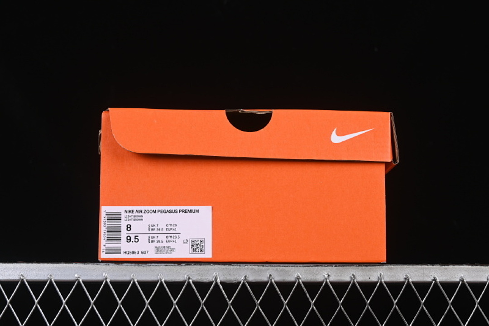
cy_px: 163
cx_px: 244
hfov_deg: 27.0
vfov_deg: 18.2
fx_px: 1019
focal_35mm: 75
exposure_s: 1/80
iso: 160
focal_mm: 50
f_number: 8
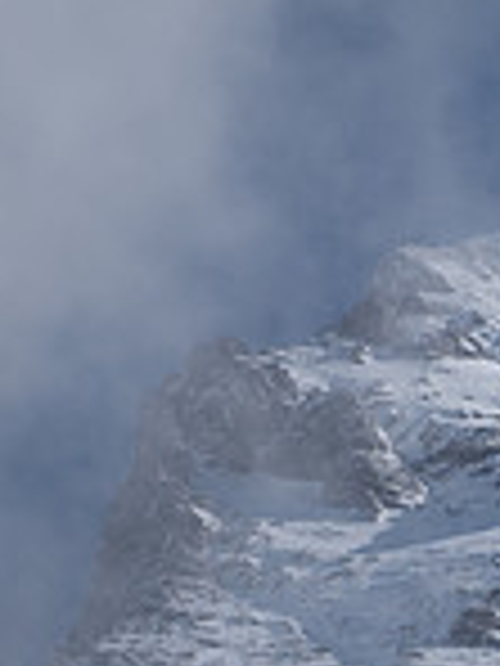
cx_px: 622
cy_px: 630
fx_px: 4661
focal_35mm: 242
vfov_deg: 8.1
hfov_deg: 6.1
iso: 160
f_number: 5.6
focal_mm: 55
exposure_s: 1/550
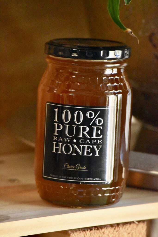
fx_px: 1481
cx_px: 79
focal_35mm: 225
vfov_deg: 9.1
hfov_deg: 6.1
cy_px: 118
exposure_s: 1/500
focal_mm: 150
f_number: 5
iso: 11400
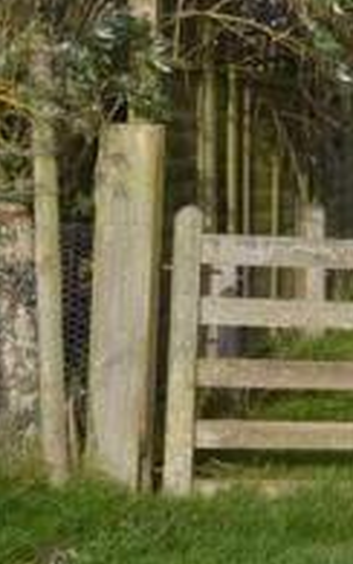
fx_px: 1584
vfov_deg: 20.0
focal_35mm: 103
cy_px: 139
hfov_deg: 11.7
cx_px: 660
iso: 100
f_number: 6.3
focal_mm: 20
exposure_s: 1/200
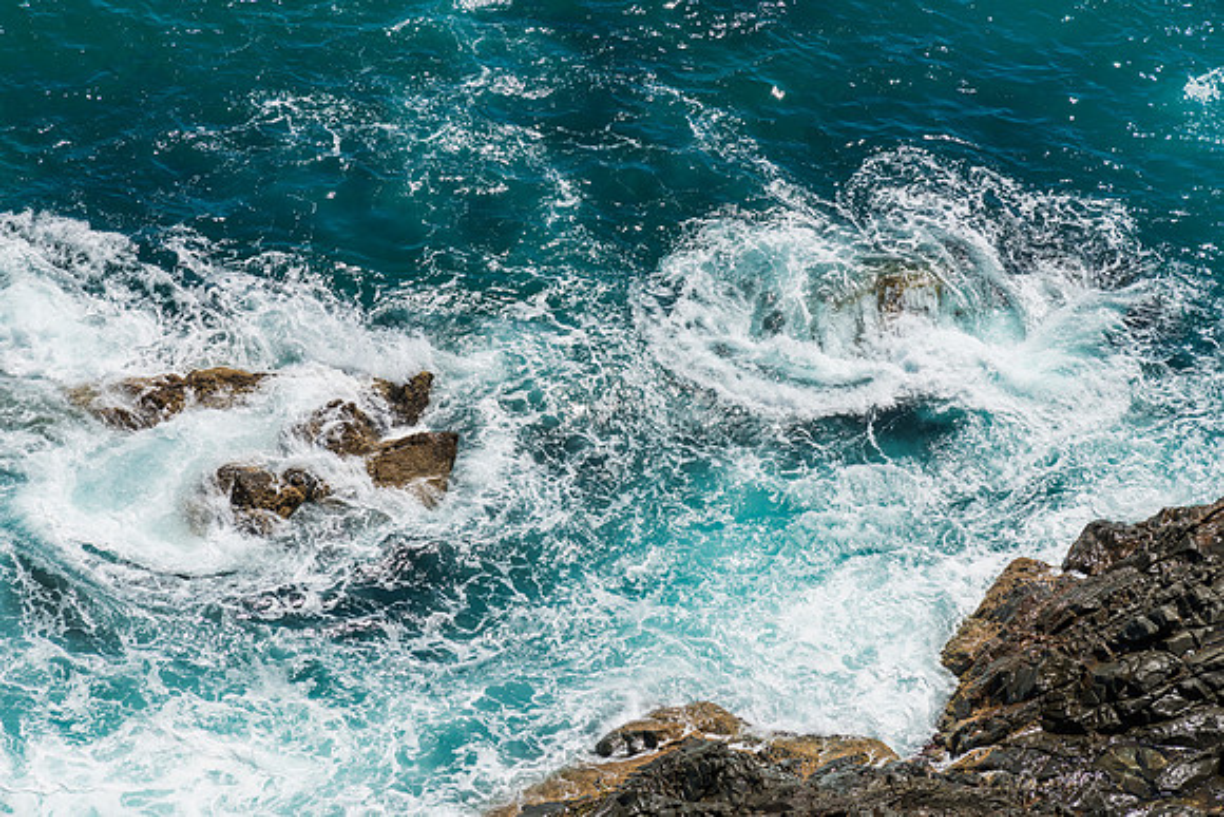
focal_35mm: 120
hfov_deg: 17.1
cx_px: 612
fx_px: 4081
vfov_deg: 11.4
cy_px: 408
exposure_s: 1/250
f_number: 11
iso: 40
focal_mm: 120
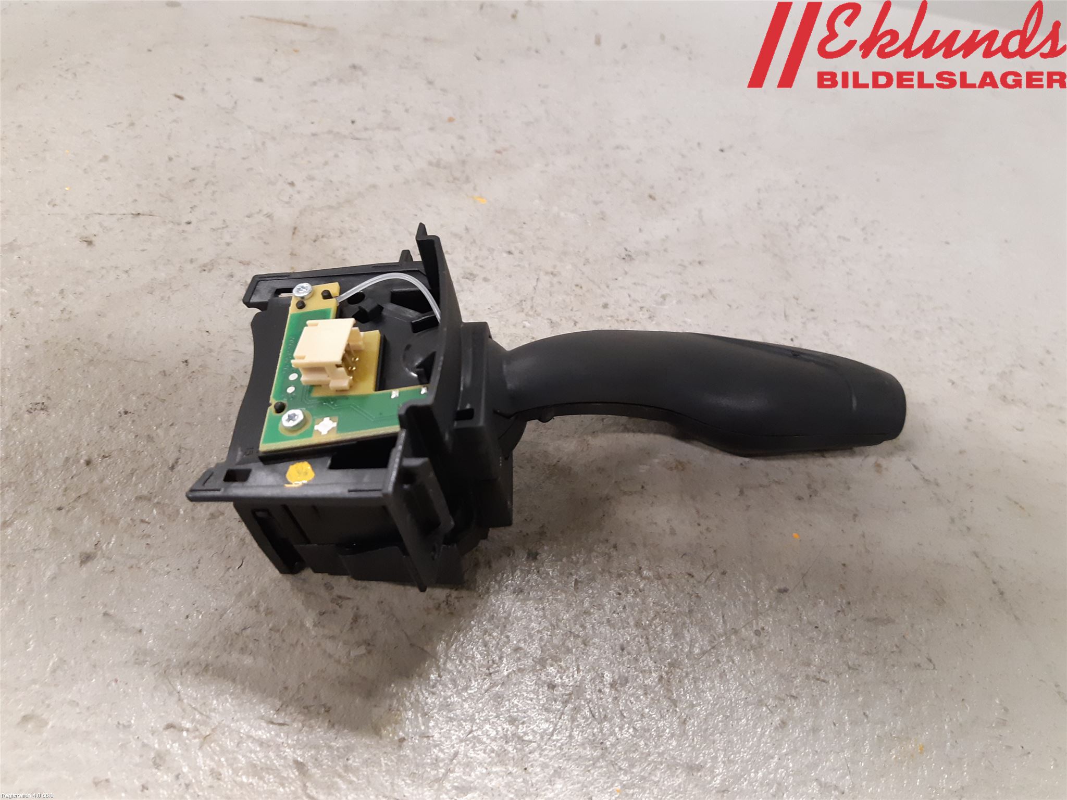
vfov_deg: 53.1
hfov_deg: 67.3
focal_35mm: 26
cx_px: 534
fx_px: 801
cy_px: 400
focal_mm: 3.93
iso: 250
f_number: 1.7
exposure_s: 1/50
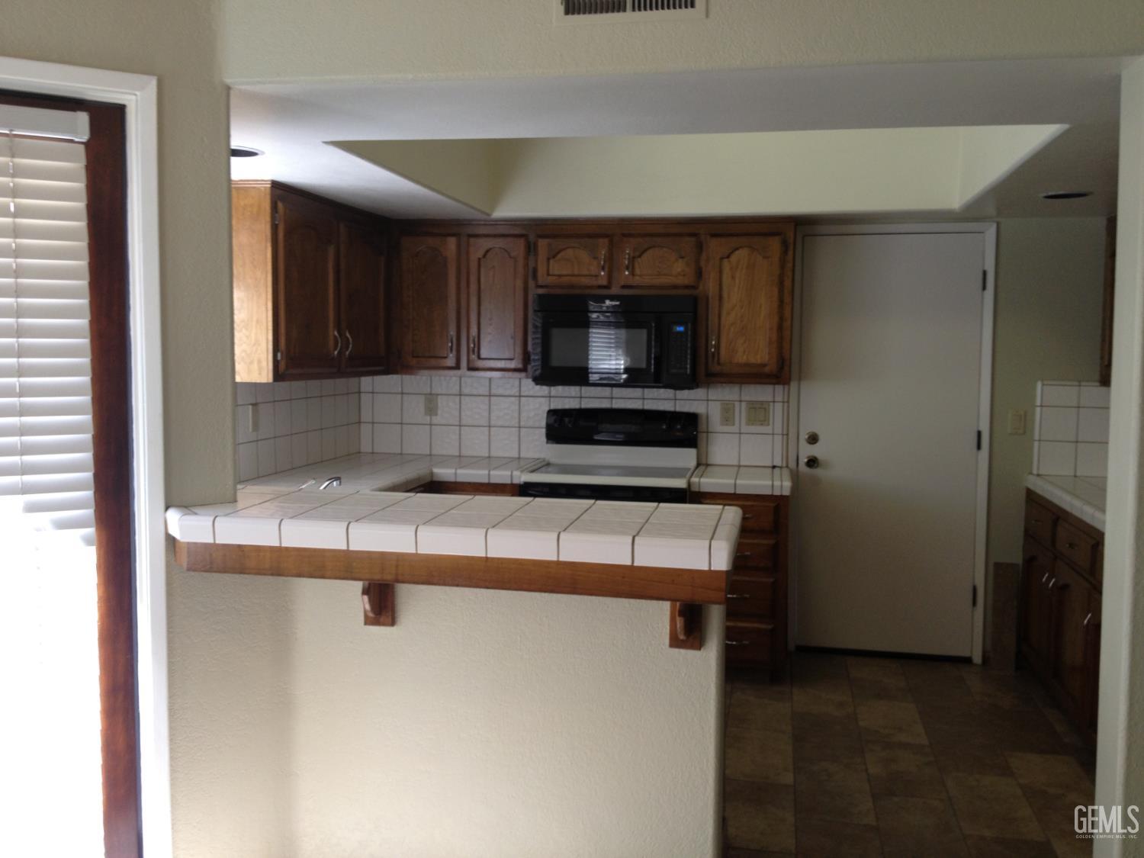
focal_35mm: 35
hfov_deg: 52.6
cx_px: 572
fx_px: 1157
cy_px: 429
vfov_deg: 40.7
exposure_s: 1/30
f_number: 2.4
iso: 64
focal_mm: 4.28
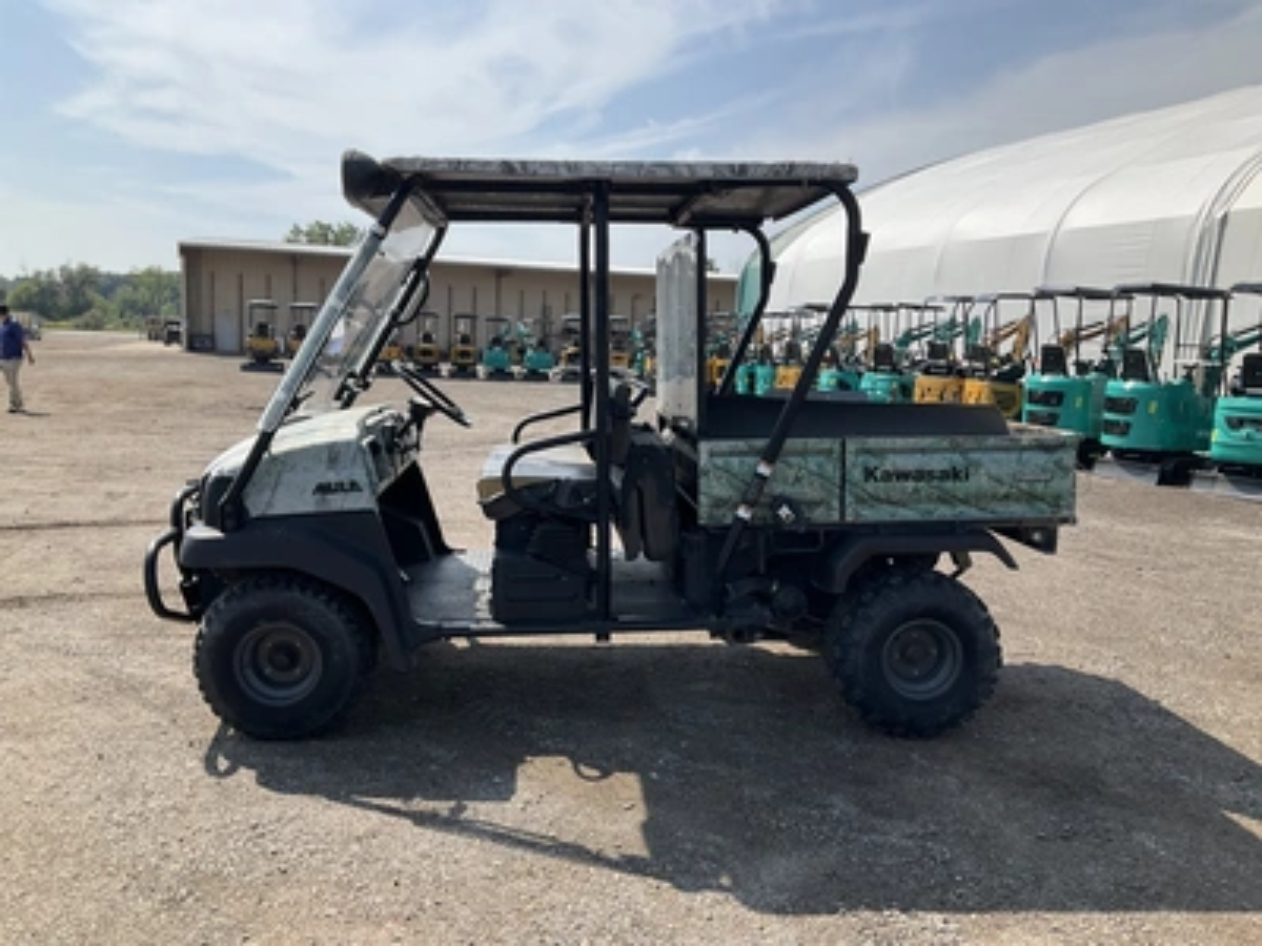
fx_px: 1057
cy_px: 473
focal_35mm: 29
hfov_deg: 61.7
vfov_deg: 48.2
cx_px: 631
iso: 25
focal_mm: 3
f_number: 1.8
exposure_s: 1/2058
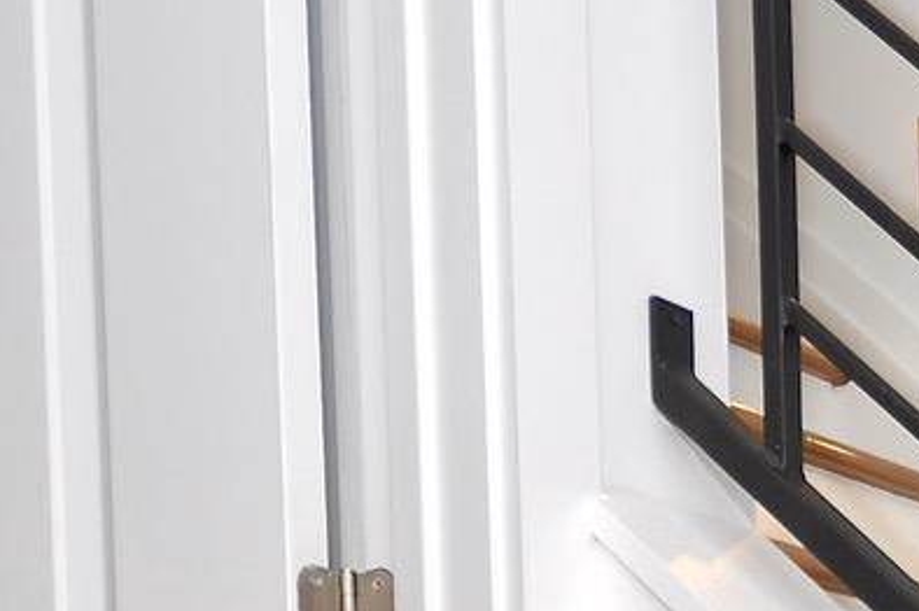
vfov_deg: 15.5
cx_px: 1416
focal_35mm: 78
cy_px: 1024
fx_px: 1989
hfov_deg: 21.4
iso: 100
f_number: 4
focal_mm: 10
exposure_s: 1/60
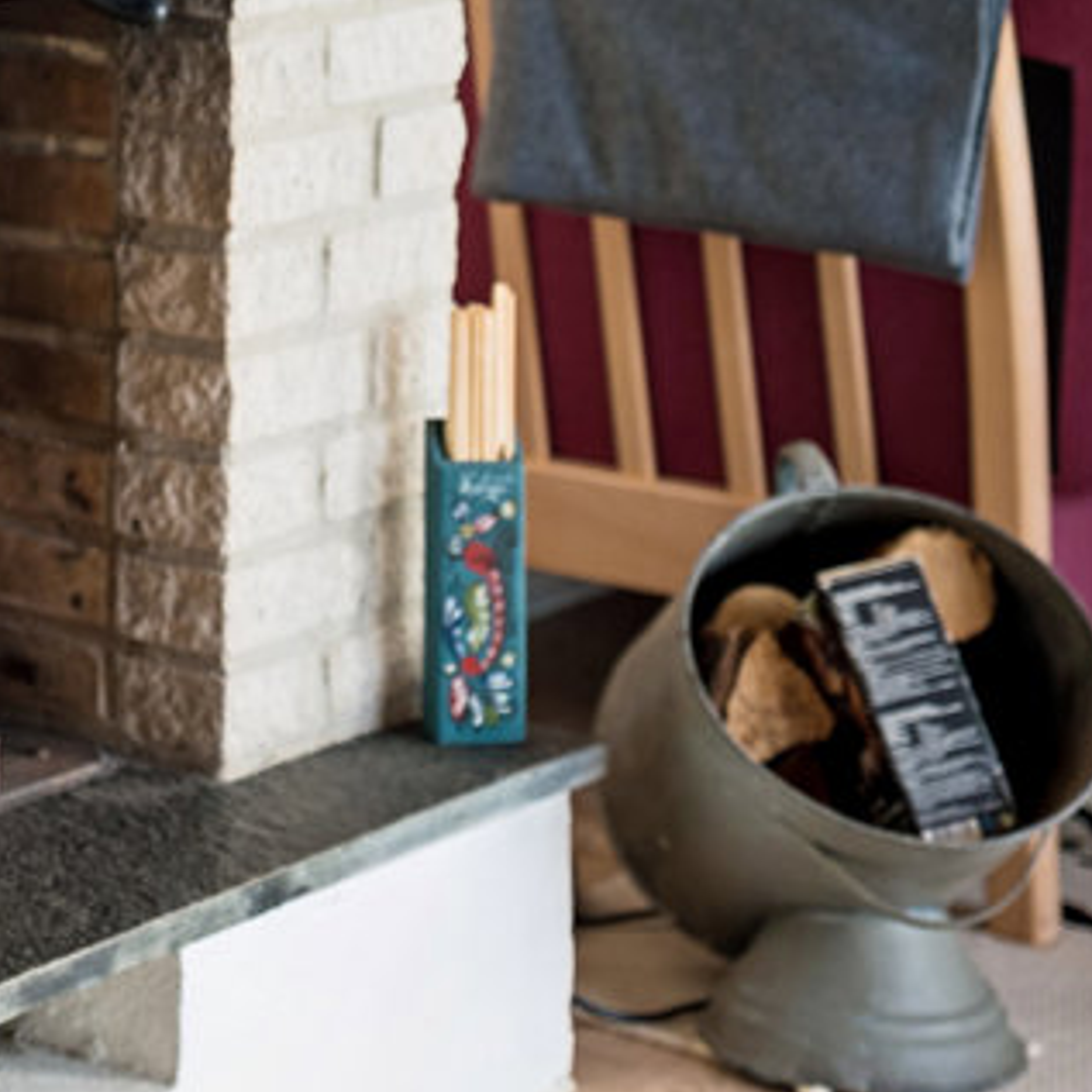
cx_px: -183
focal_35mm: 150
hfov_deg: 11.4
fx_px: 5354
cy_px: 584
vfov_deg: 11.6
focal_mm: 70
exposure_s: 1/160
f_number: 2.8
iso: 400
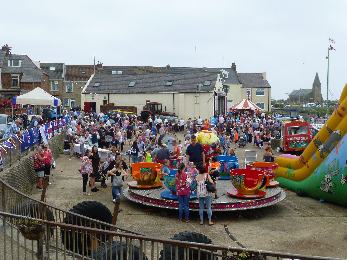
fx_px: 471
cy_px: 130
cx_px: 174
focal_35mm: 47
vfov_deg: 30.9
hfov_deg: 40.4
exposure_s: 1/640
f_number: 4.2
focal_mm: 8.5
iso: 100
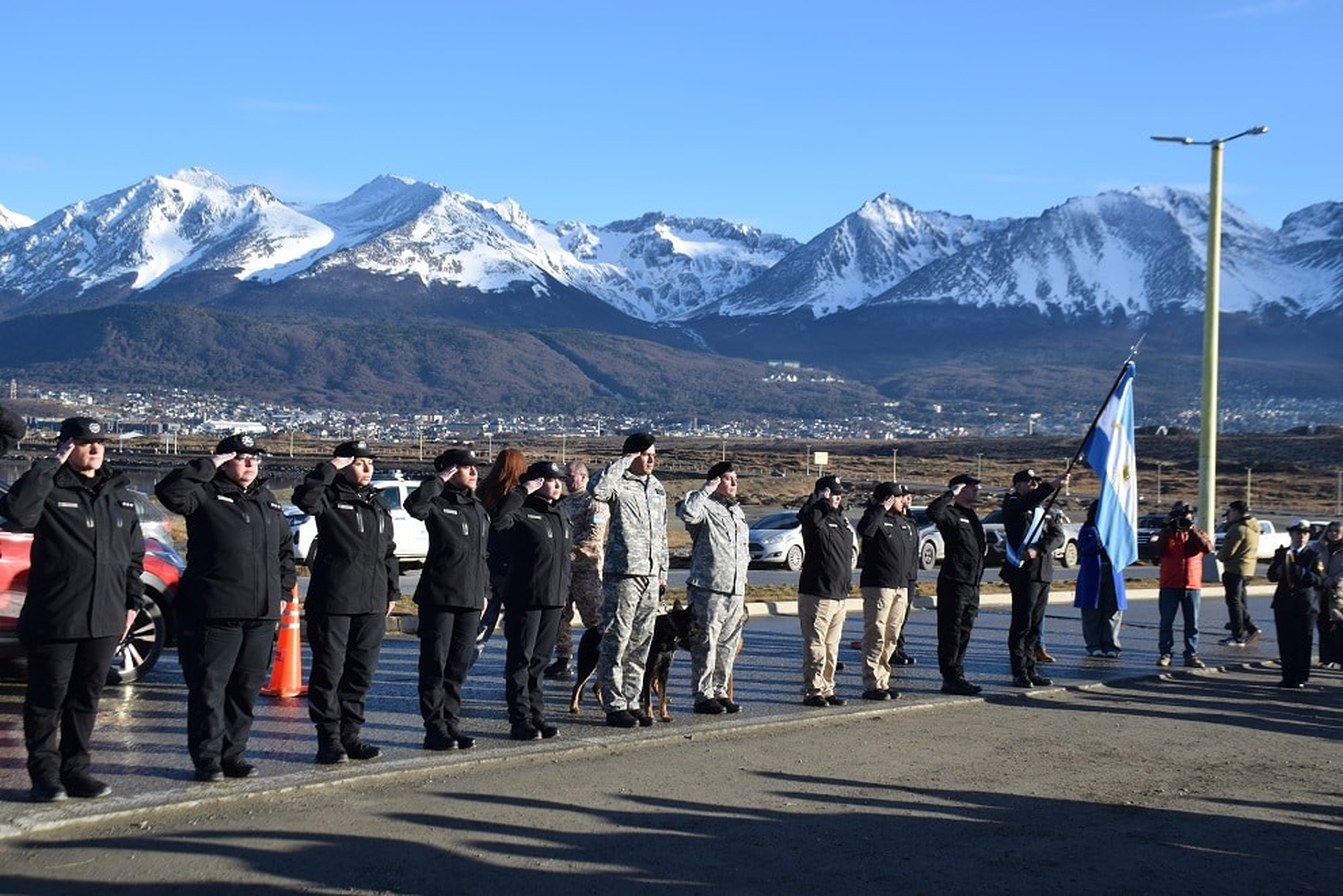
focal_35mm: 45
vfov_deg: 29.9
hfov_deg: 43.6
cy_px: 448
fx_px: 1679
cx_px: 672
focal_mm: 30
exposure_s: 1/320
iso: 200
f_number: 9
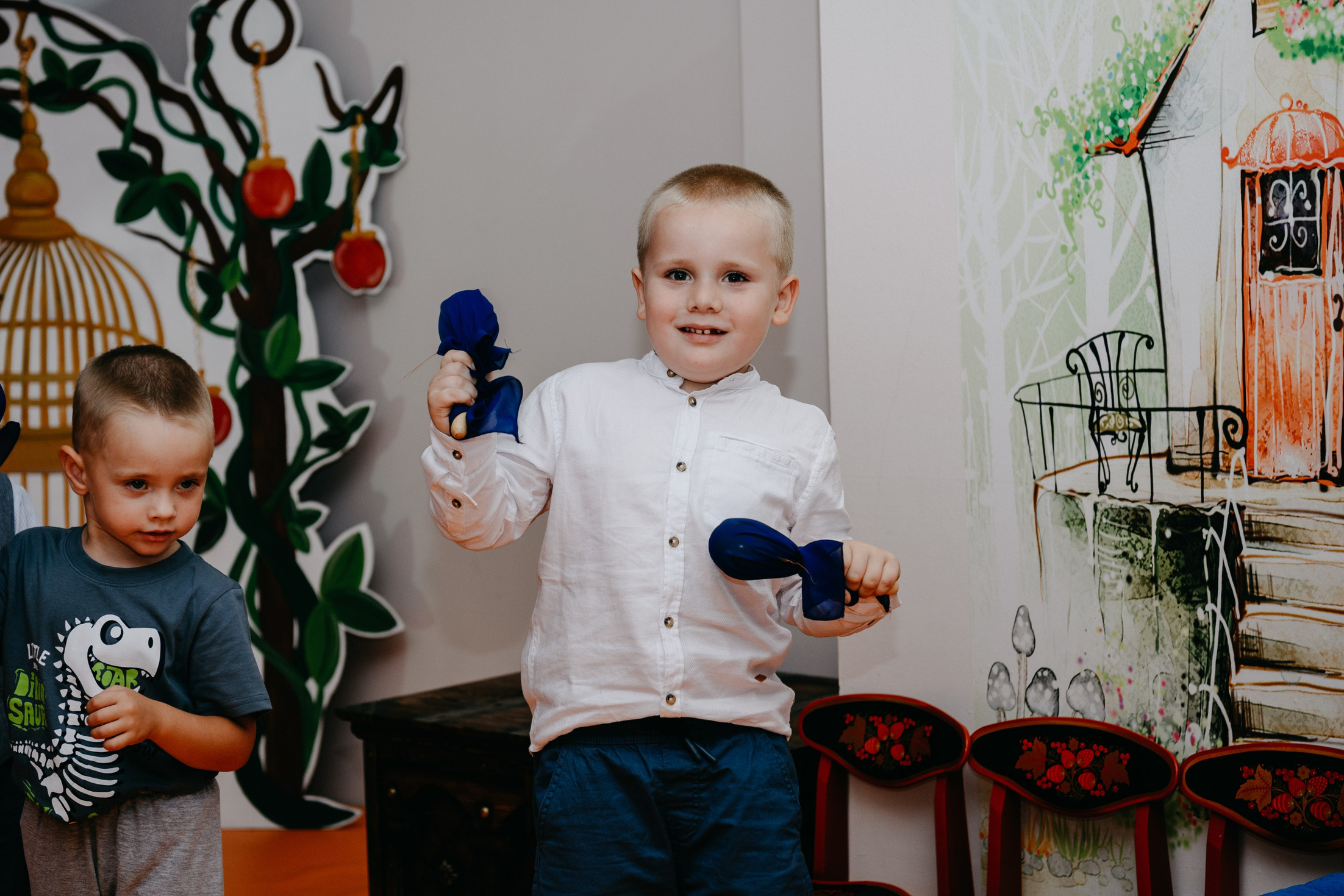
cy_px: 436
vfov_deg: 18.9
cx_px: 616
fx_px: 2688
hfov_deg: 28.1
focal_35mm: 72
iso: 250
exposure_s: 1/160
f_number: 4
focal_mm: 62
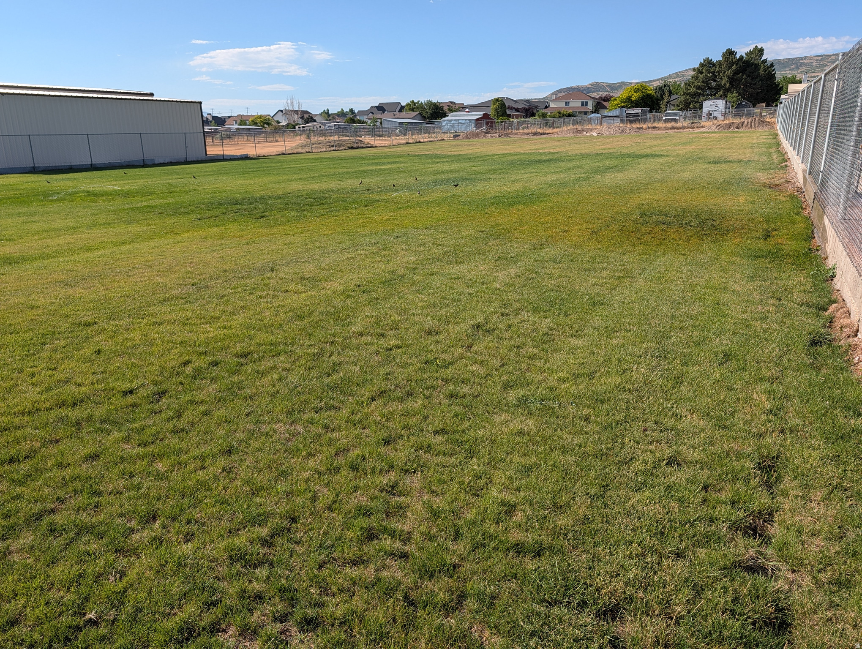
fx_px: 598
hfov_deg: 71.5
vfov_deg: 56.9
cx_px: 431
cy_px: 324
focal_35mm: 24
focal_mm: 6.9
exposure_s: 1/951
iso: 17
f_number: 1.68
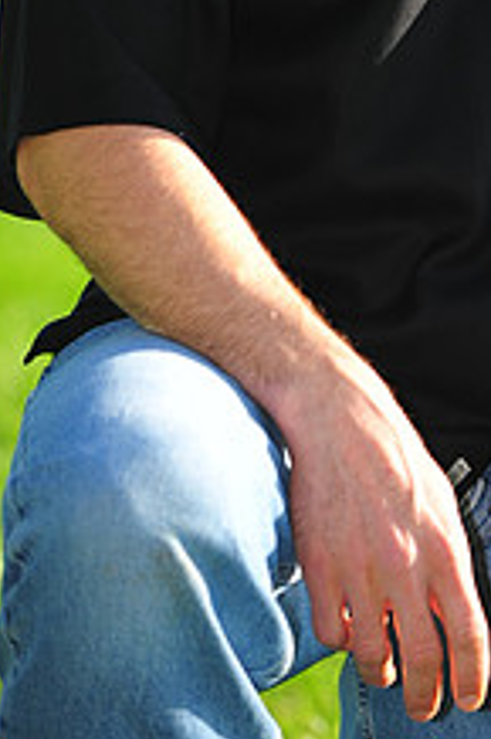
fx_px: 8995
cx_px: 555
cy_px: -227
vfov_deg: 4.7
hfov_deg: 3.1
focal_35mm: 439
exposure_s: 1/640
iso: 200
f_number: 4
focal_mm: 165
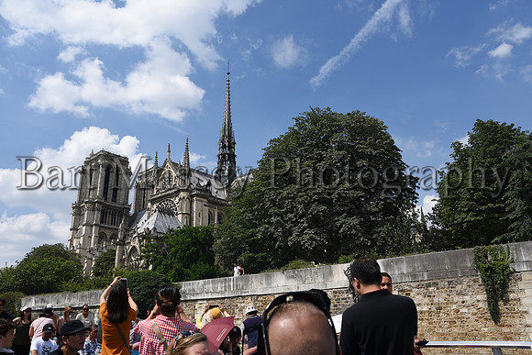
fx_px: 414
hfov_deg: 65.5
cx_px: 266
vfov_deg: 46.4
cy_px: 178
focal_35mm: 28
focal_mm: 28
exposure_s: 1/200
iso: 64
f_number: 9
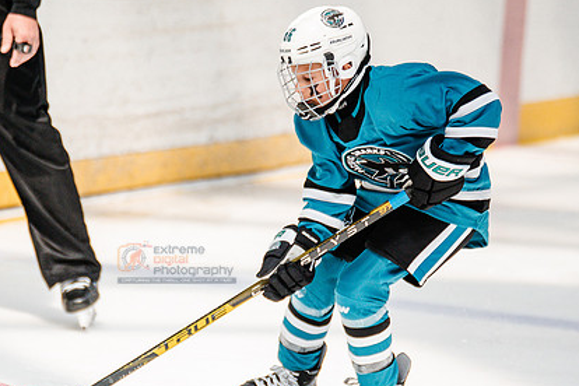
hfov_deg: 4.2
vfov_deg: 2.8
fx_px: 7896
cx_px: 207
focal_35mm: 491
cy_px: 333
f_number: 3.2
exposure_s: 1/3200
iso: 1250
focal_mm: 234
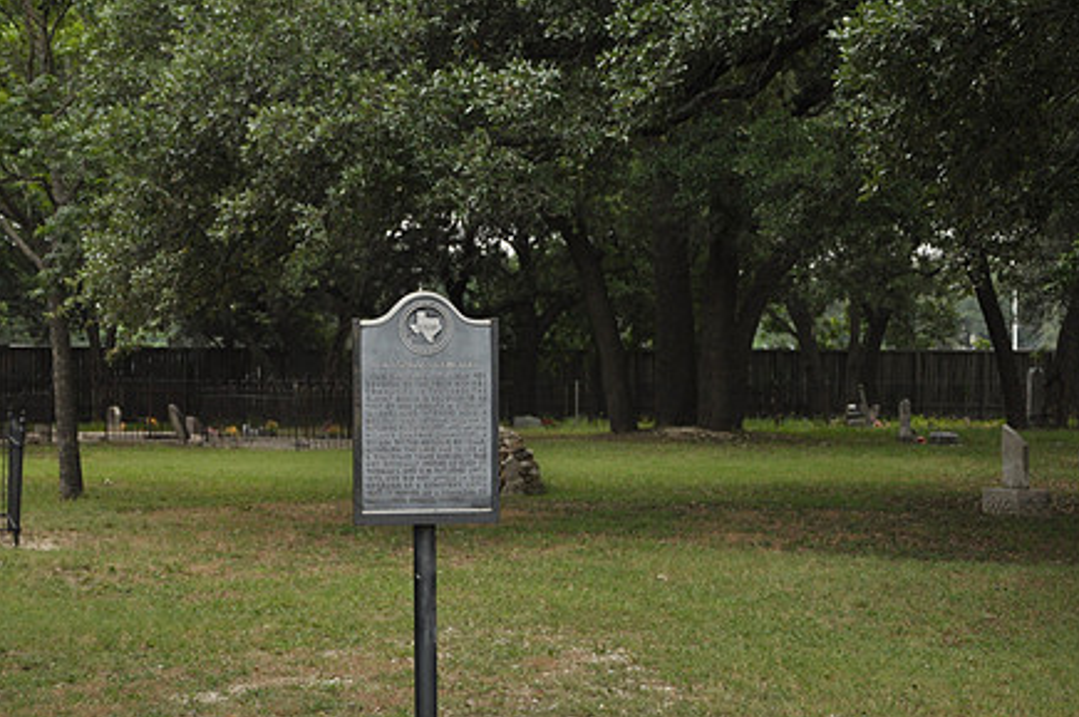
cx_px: 439
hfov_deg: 20.4
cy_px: 433
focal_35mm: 100
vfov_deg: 13.6
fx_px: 2994
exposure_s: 1/125
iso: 400
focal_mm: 50
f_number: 5.6
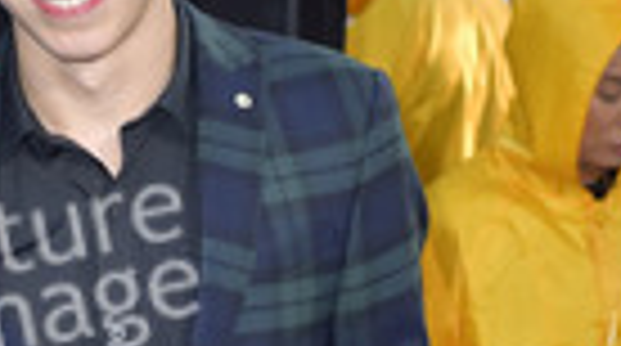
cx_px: 101
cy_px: 517
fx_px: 3501
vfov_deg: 5.6
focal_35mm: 213
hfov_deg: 10.1
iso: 640
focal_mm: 70
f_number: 6.3
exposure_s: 1/250
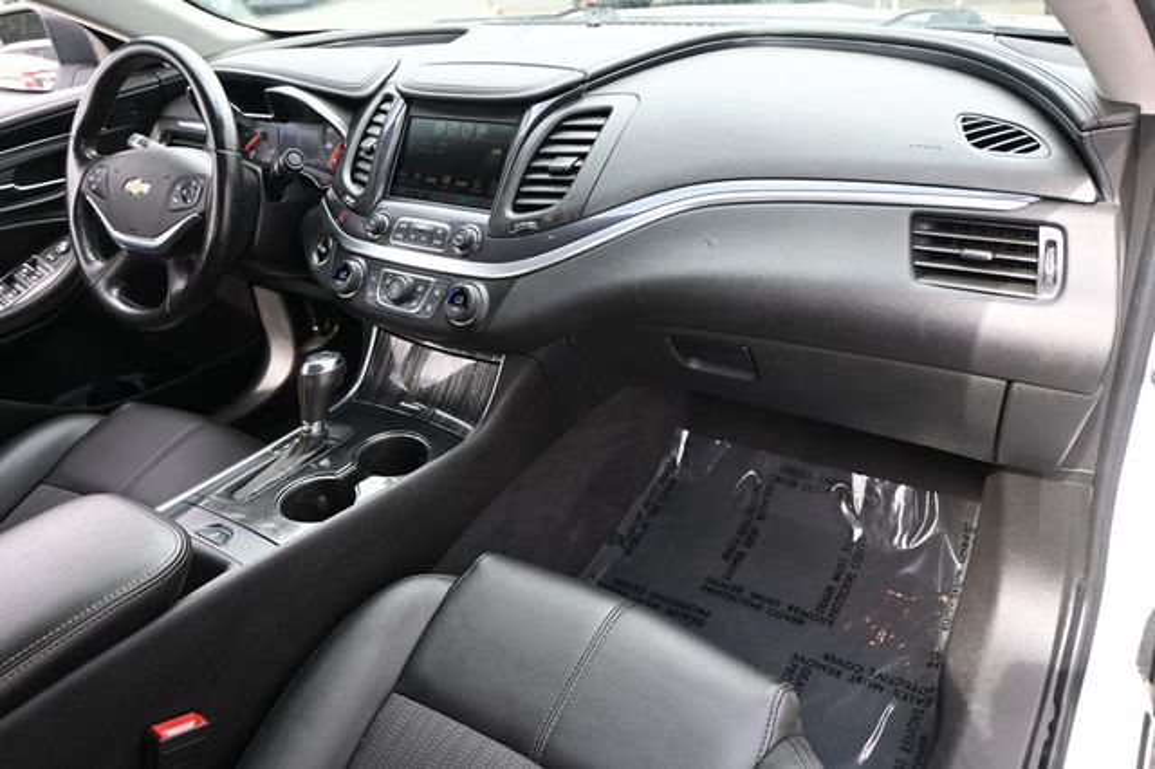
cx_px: 578
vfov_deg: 47.9
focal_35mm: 27
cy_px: 384
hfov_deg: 67.4
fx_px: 866
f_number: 3.5
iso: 400
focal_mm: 18
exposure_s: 1/125
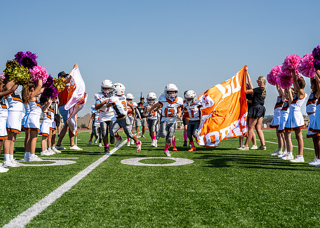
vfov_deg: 24.2
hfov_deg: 33.4
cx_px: 161
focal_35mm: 59
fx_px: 533
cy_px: 105
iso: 100
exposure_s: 1/1250
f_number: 4
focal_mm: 50
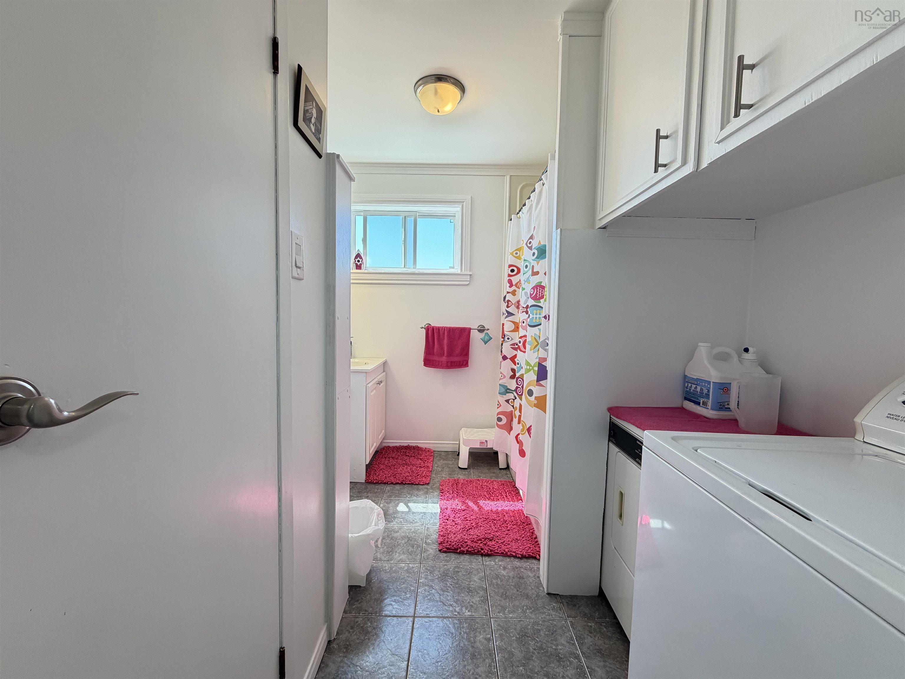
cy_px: 340
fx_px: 366
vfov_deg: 85.7
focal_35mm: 14
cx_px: 452
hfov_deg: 102.1
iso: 125
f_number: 2.2
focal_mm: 2.22
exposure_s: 1/120
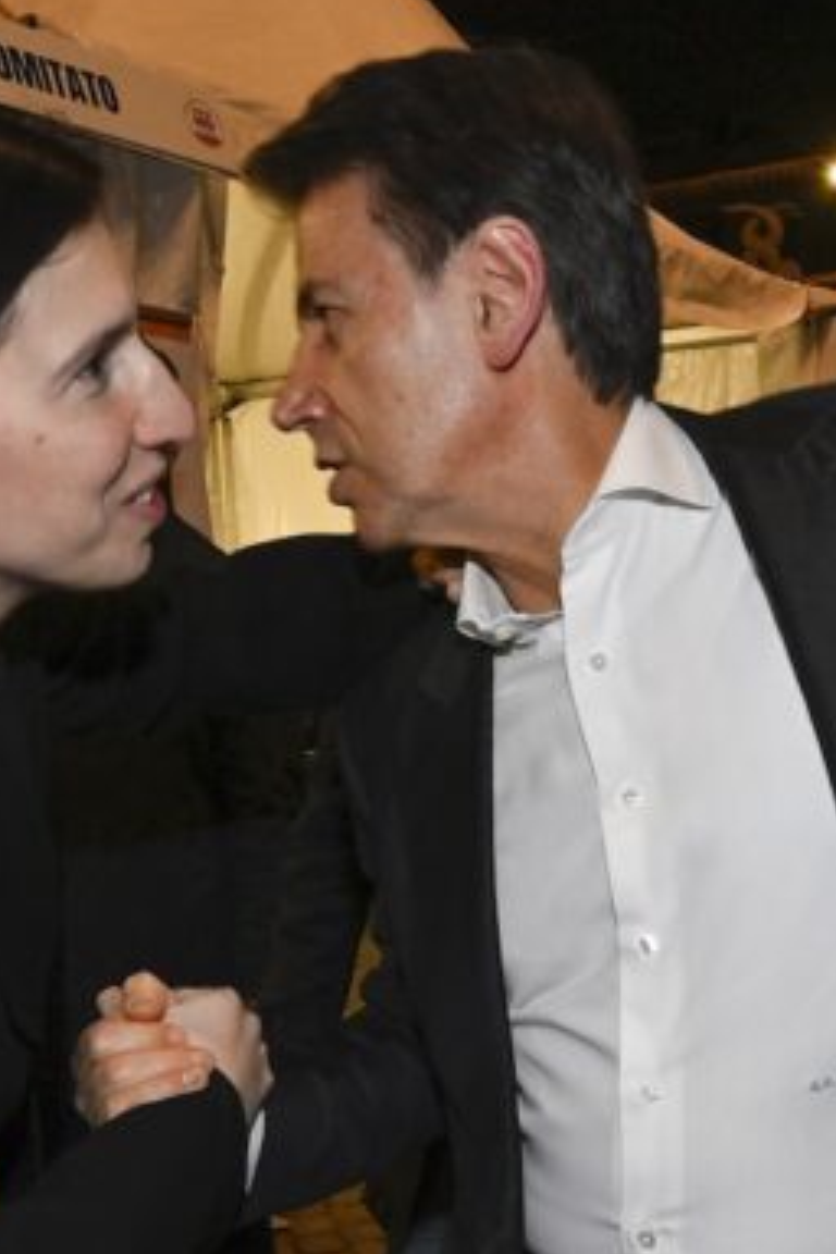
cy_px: 794
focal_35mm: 28
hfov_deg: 45.8
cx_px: 287
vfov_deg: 64.4
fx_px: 975
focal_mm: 14
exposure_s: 1/160
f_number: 6.3
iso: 1600
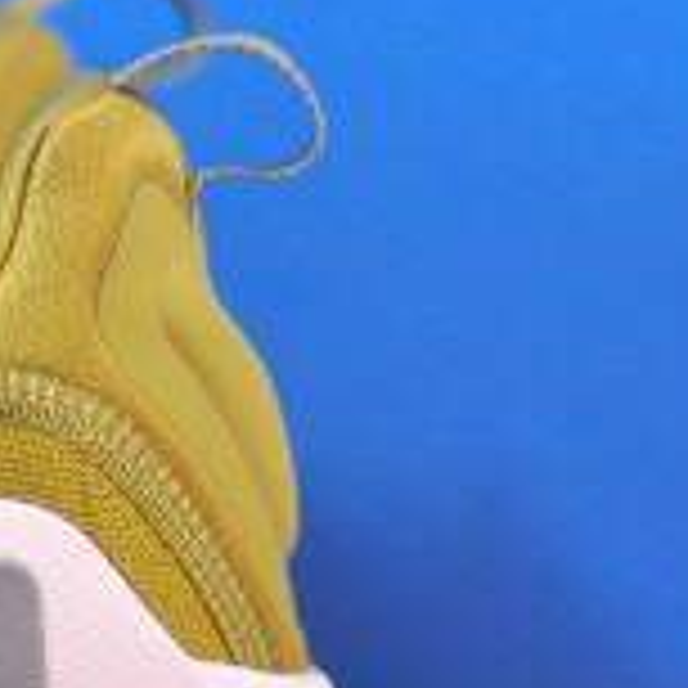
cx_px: -764
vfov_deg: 5.3
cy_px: 97
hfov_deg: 5.1
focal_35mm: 333
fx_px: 7488
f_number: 2
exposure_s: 1/320
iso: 250
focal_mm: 50
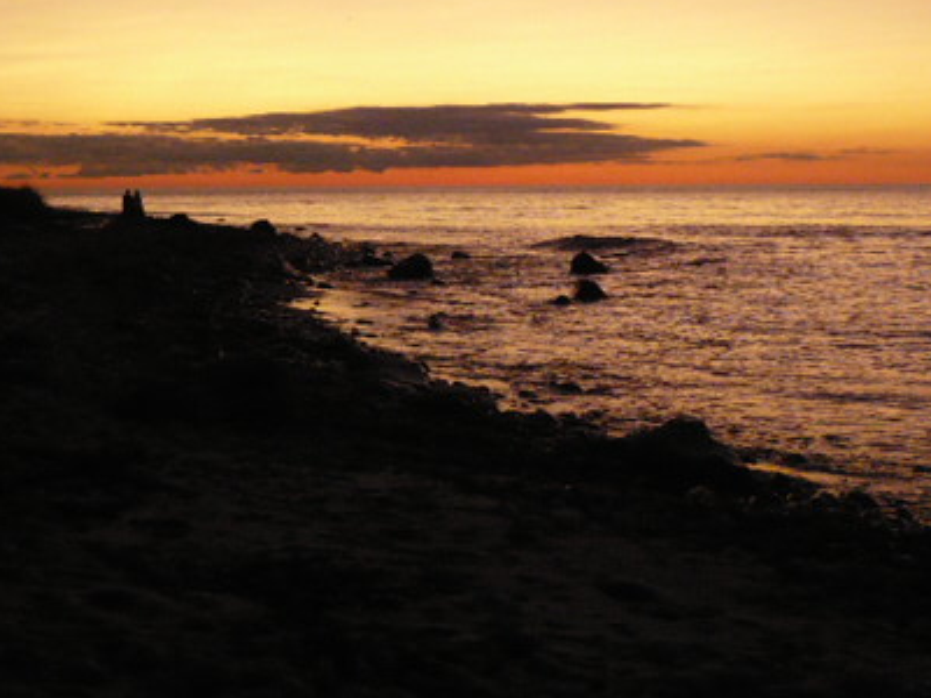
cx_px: 510
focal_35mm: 56
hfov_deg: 34.3
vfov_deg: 26.1
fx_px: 1506
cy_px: 289
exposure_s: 1/125
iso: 320
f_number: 2.8
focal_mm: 5.8
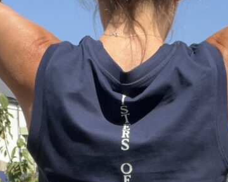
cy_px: 151
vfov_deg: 23.1
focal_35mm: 65
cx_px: 137
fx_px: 439
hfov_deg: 29.1
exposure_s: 1/496
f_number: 2.2
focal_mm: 2.71
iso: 32
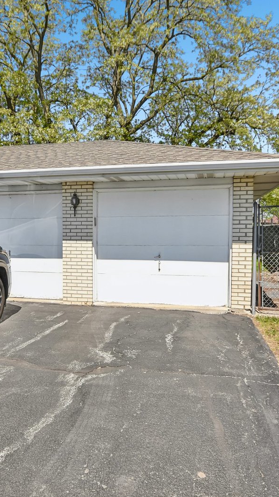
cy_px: 249
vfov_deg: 66.1
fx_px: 382
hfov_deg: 39.7
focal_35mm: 29
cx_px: 93
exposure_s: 1/1000
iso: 500
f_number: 8
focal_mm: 12
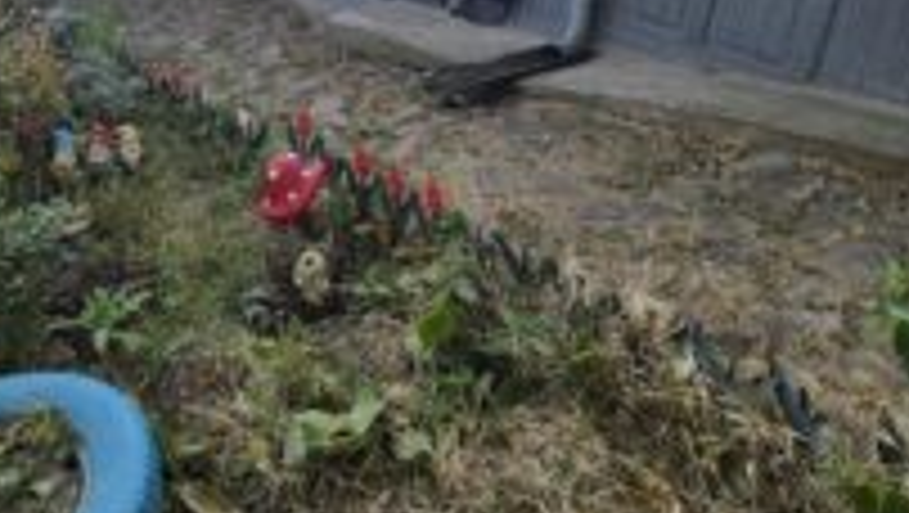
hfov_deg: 67.6
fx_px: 675
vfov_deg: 36.6
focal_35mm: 28
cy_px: -18
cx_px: 396
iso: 50
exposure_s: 1/1012
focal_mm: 2.2
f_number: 2.2
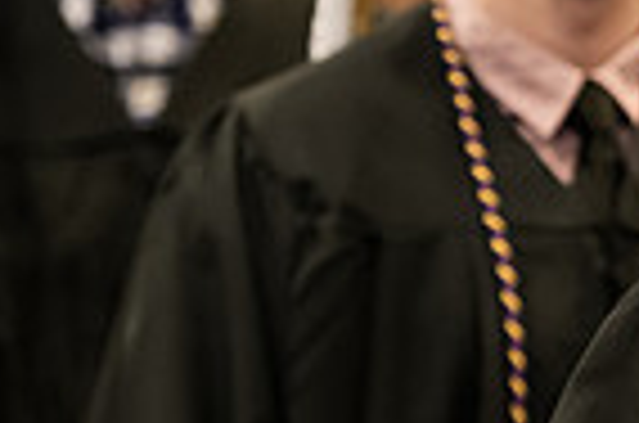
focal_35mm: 512
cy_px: 214
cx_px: 1184
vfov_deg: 2.7
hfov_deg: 4.0
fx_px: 9068
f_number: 3.2
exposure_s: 1/200
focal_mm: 125
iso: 2000
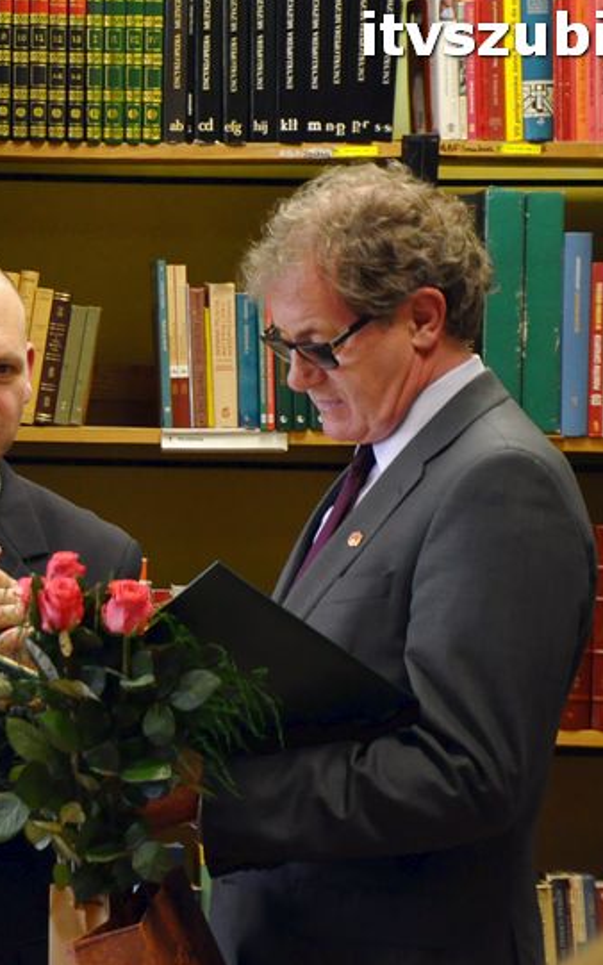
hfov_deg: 5.2
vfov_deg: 8.3
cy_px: 484
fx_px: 6623
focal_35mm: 252
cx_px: 5
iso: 1600
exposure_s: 1/50
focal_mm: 105
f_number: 5.6
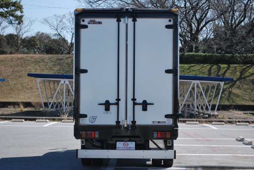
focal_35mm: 82
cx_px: 127
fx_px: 583
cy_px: 85
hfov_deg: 24.6
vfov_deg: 16.6
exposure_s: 1/500
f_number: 5.6
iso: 160
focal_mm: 55
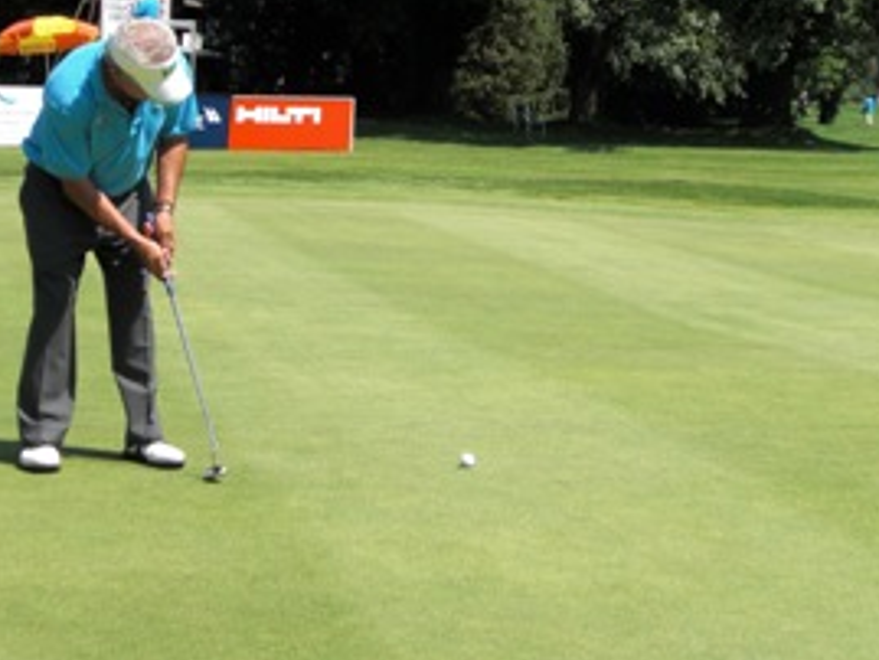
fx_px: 2388
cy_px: 260
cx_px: 451
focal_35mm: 94
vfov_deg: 15.7
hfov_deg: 20.9
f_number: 3.6
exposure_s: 1/500
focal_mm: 9.8
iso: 50
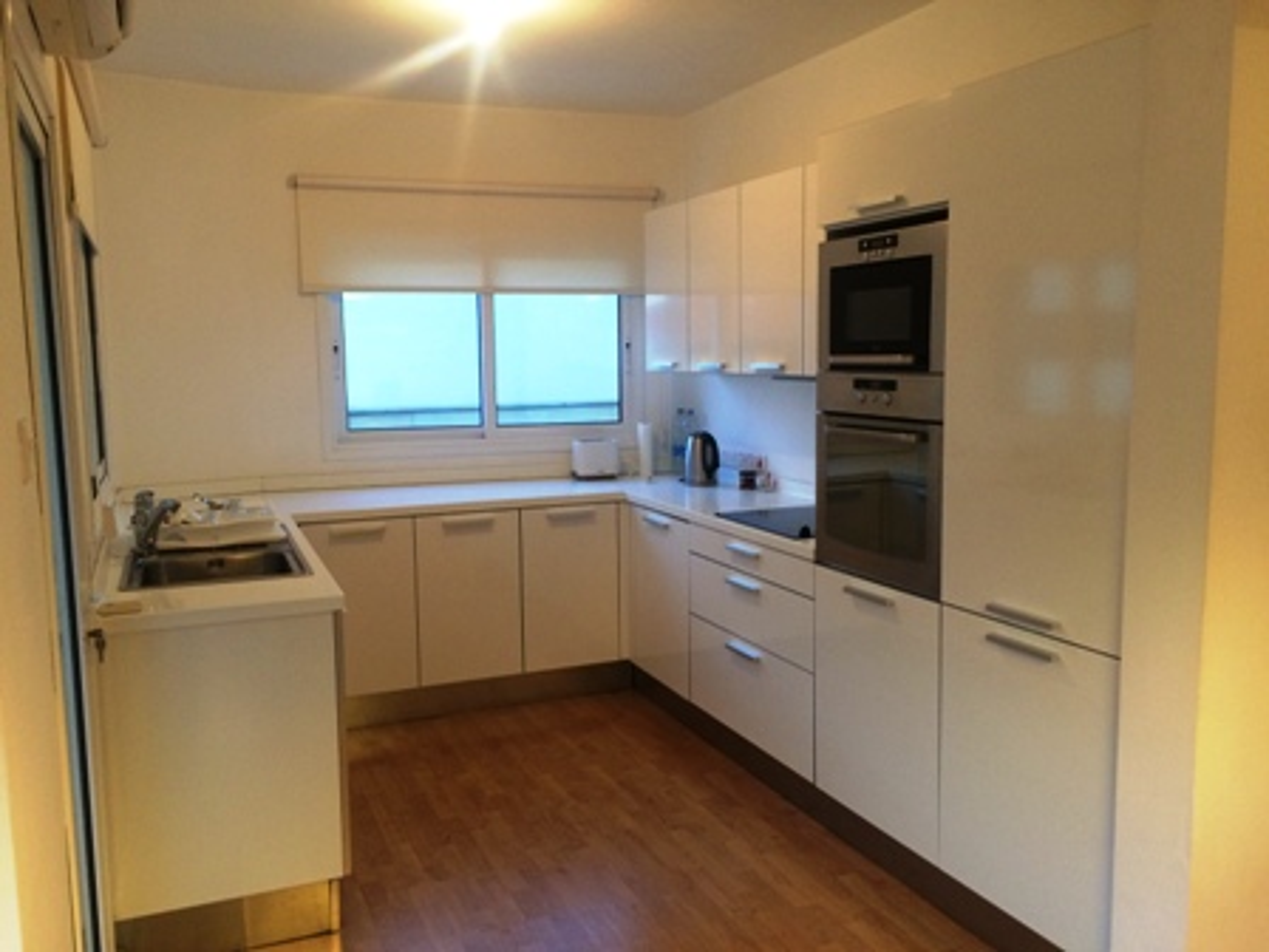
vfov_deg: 48.2
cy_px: 476
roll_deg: +1.4
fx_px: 1063
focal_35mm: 29
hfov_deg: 61.7
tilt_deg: -8.1
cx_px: 634
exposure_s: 1/33
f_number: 2.2
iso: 200
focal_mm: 4.15
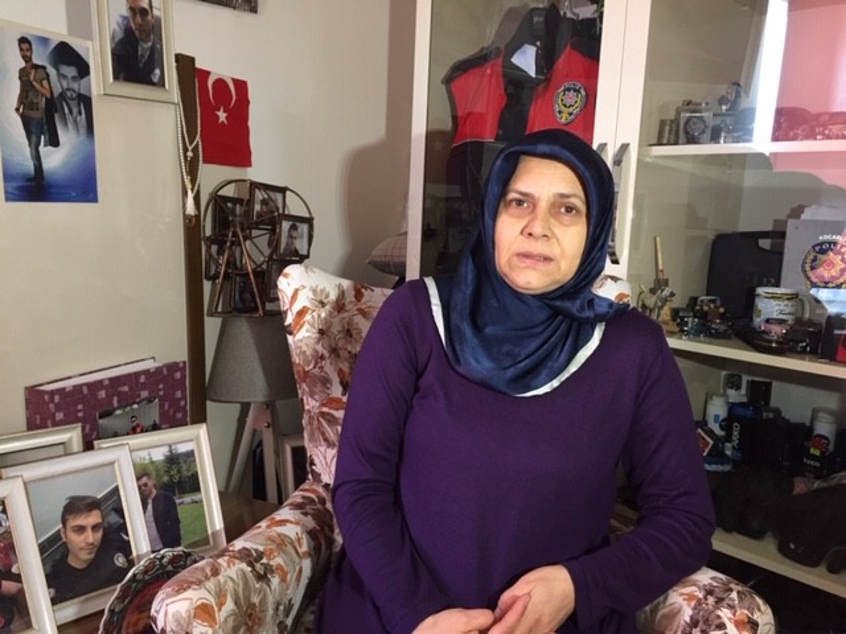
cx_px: 423
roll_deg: -2.4
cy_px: 317
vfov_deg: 48.2
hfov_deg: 61.7
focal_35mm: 29
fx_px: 709
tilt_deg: -9.5
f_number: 2.2
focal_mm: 4.15
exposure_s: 1/33
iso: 160
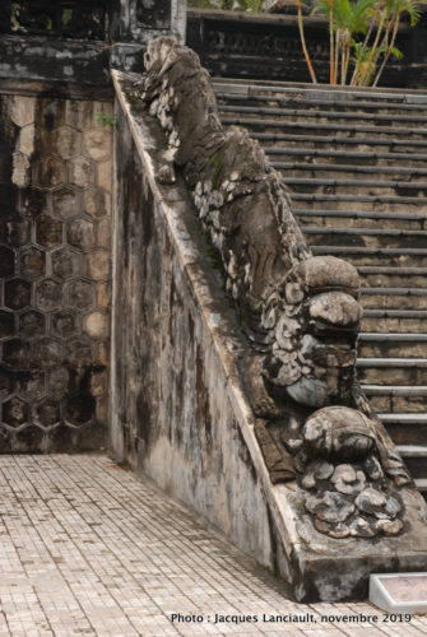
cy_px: 318
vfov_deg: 30.5
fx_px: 1170
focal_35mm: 66
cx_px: 214
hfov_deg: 20.7
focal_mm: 44
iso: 100
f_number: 8
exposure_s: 1/25
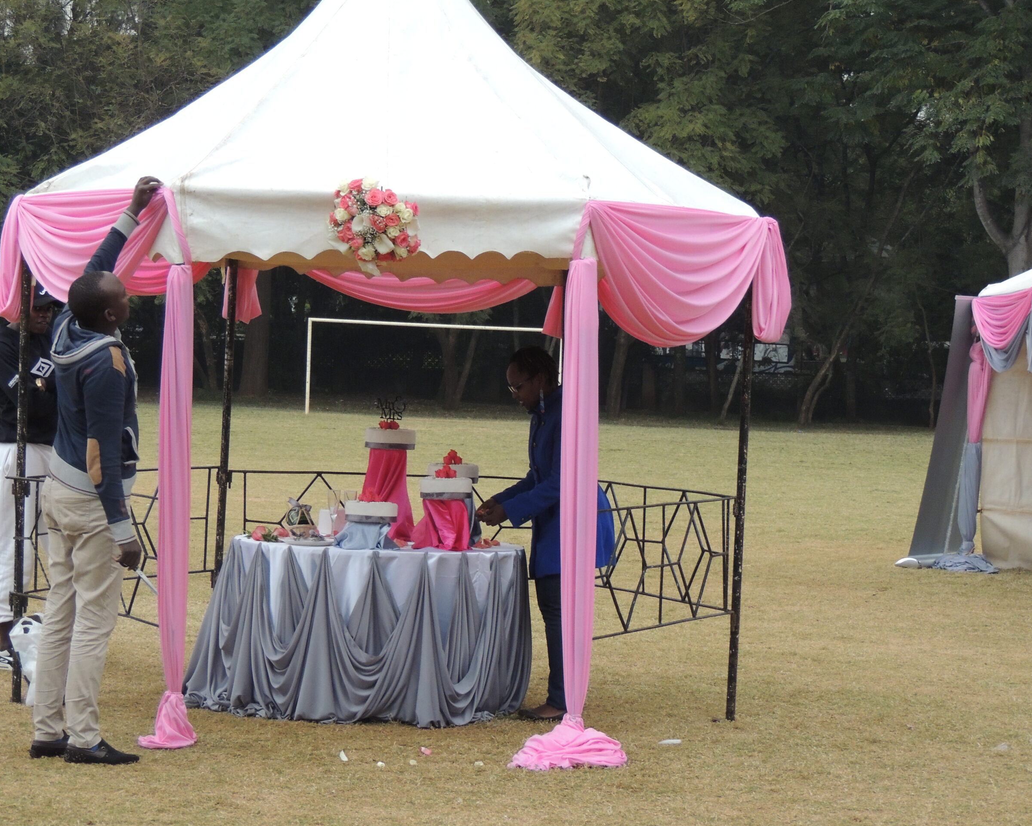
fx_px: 2871
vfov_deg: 16.4
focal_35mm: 94
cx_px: 489
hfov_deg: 20.4
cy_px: 413
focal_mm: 16
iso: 400
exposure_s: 1/80
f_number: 4.1
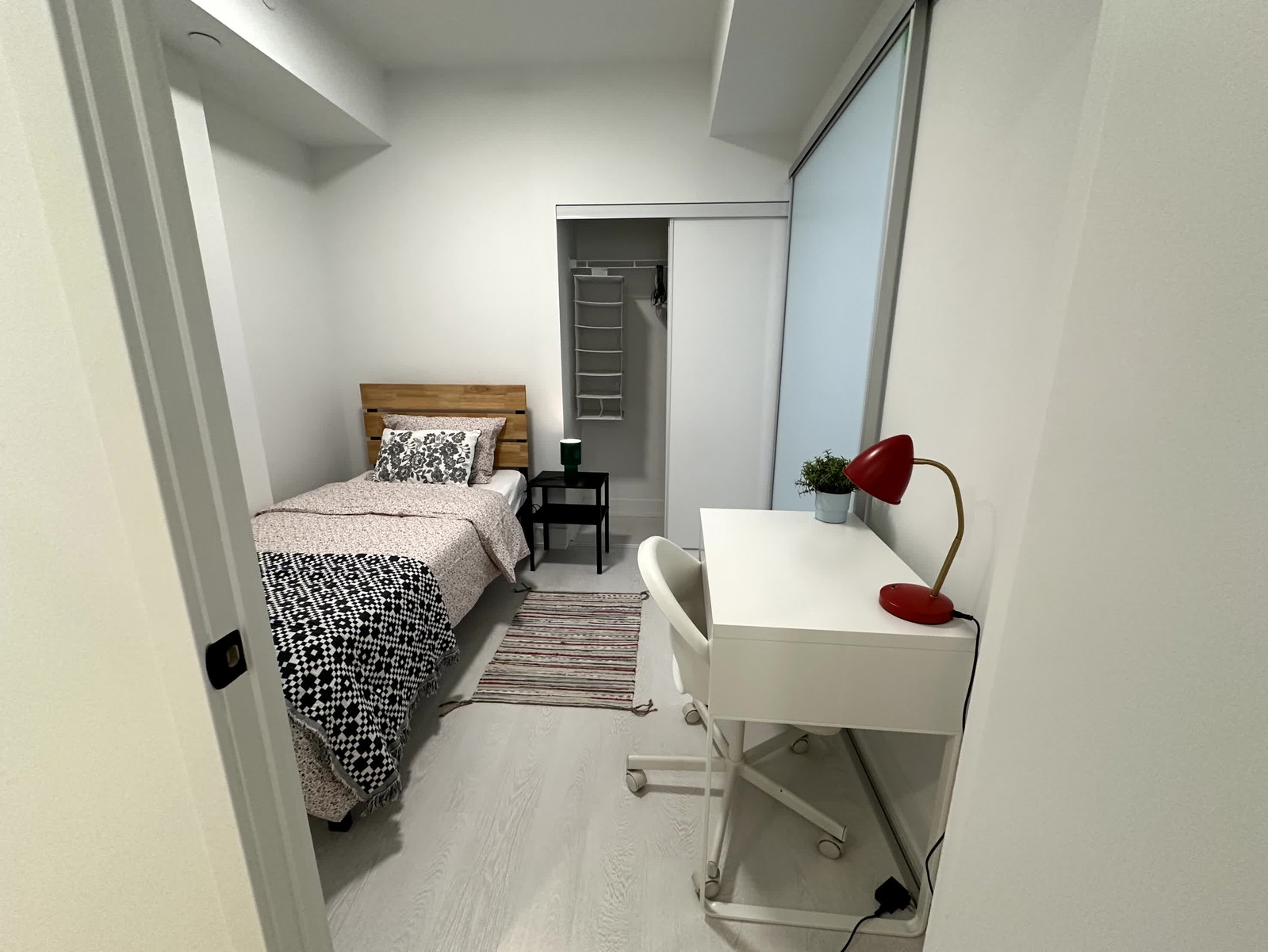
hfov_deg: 102.1
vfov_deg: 85.7
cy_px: 476
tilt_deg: -14.2
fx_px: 513
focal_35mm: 14
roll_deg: -0.1
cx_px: 634
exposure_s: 1/120
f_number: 2.2
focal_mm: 2.22
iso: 250
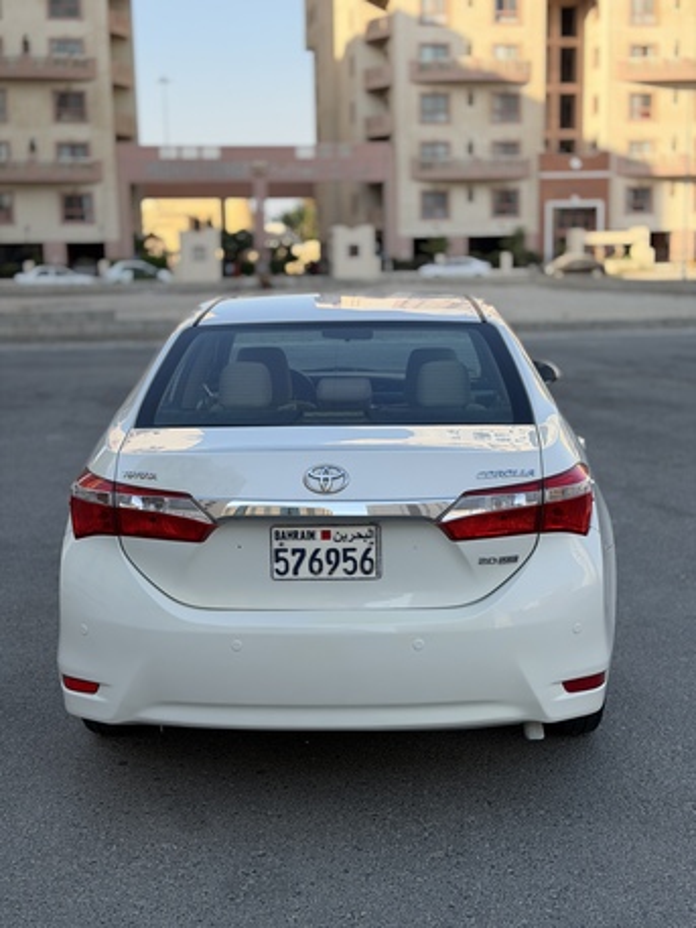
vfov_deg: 39.6
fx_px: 1286
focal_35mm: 48
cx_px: 348
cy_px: 464
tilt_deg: -8.7
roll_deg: +1.7
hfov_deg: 30.3
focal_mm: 6.76
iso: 64
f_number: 1.78
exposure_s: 1/2033
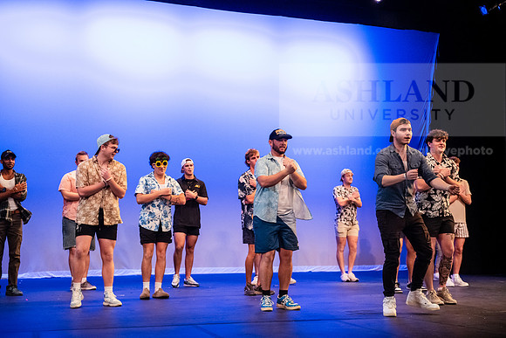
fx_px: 815
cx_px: 253
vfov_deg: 23.4
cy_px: 169
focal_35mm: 58
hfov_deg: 34.5
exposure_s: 1/320
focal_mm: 58
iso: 4000
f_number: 3.5
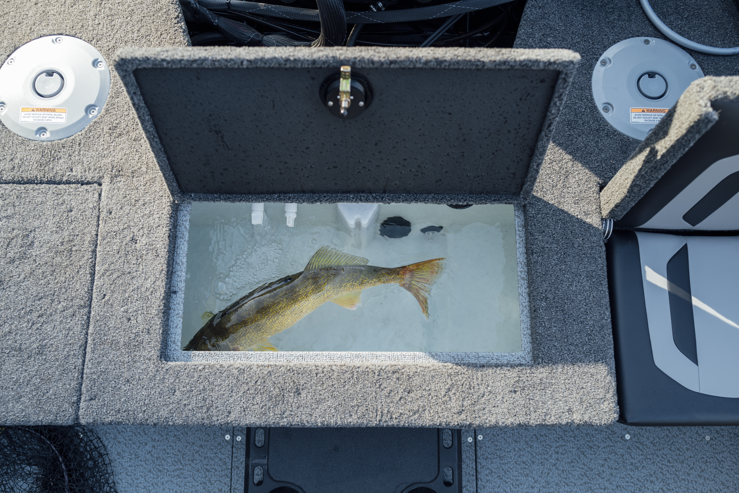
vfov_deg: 46.4
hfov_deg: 65.5
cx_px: 370
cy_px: 246
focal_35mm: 28
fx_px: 575
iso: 200
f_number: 2.8
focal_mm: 28
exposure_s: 1/250
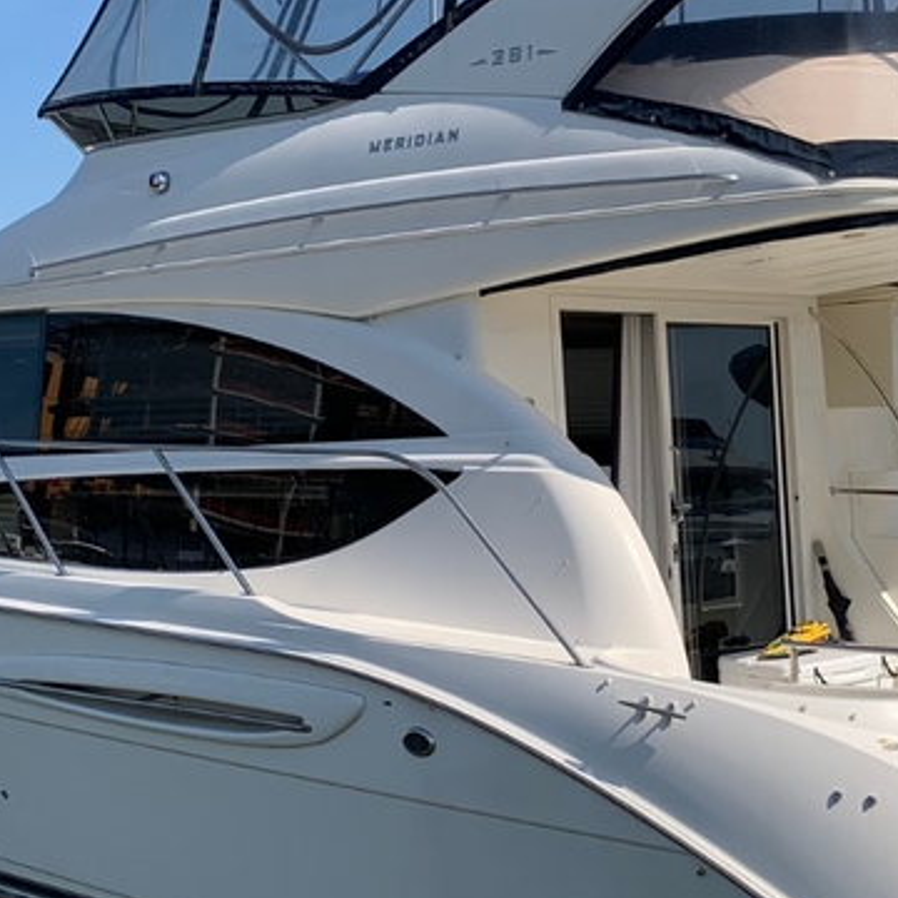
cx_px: 579
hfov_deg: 24.9
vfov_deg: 25.0
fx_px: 2025
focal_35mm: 69
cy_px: 489
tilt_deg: -1.6
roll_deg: +0.4
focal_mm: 4.25
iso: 25
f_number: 1.8
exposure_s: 1/2833
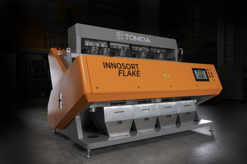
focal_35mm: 29
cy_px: 82
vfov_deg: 45.0
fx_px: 199
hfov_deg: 63.7
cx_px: 124
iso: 100
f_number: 10
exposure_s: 1/60
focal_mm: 29
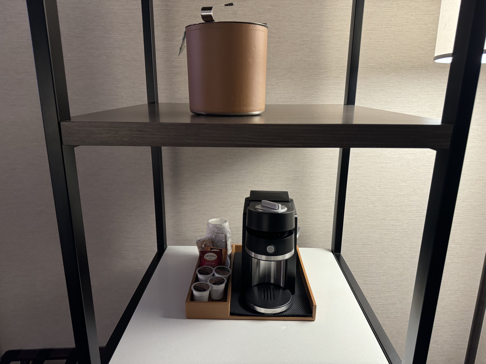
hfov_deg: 71.6
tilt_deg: -15.5
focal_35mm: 24
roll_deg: -0.1
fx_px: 337
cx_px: 243
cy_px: 182
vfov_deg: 56.8
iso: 400
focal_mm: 6.76
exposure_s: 1/60
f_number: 1.78
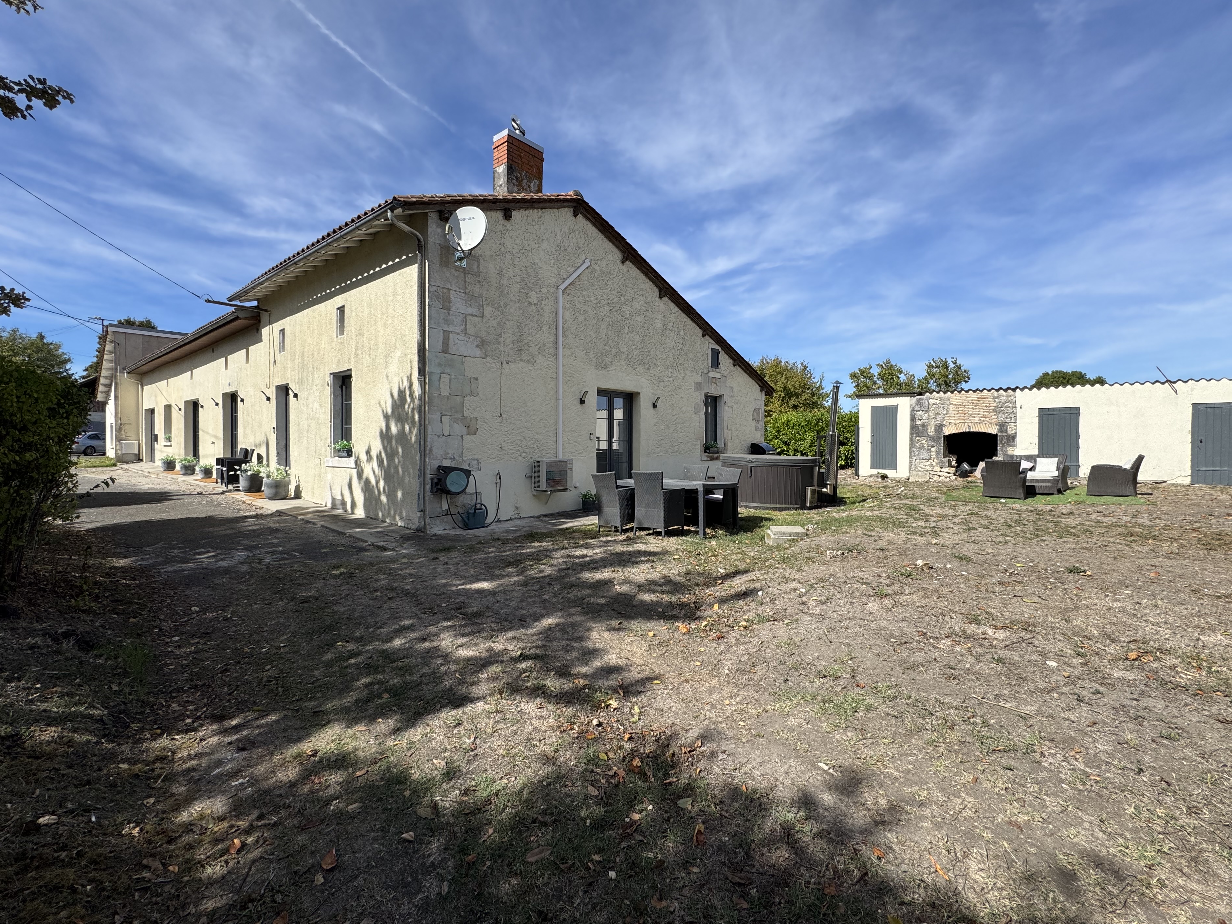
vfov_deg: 81.7
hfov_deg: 98.2
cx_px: 625
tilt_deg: -0.5
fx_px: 534
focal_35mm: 15
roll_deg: +0.3
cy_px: 442
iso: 50
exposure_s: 1/1880
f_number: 2.2
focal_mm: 2.22
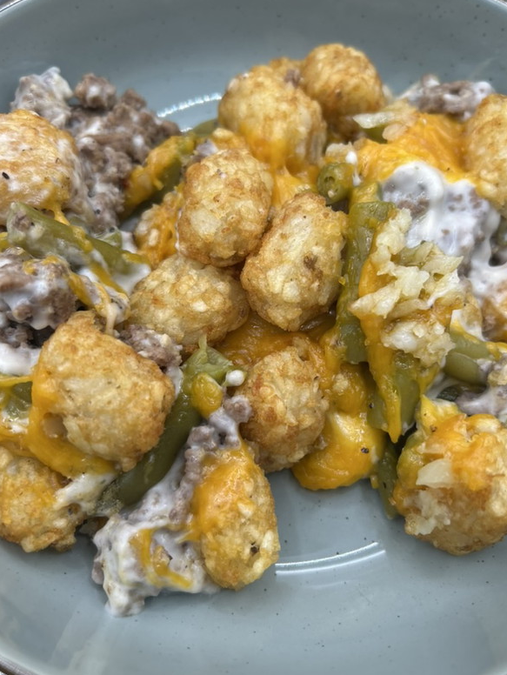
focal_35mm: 29
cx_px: 267
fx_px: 566
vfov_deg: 61.6
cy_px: 324
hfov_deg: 48.3
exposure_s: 1/424
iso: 50
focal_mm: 5.7
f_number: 1.5
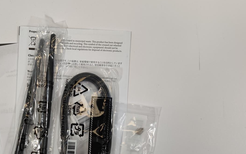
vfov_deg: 31.5
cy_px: 110
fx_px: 268
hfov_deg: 47.8
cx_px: 68
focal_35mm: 40
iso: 61
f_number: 1.85
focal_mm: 6.78
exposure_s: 1/100
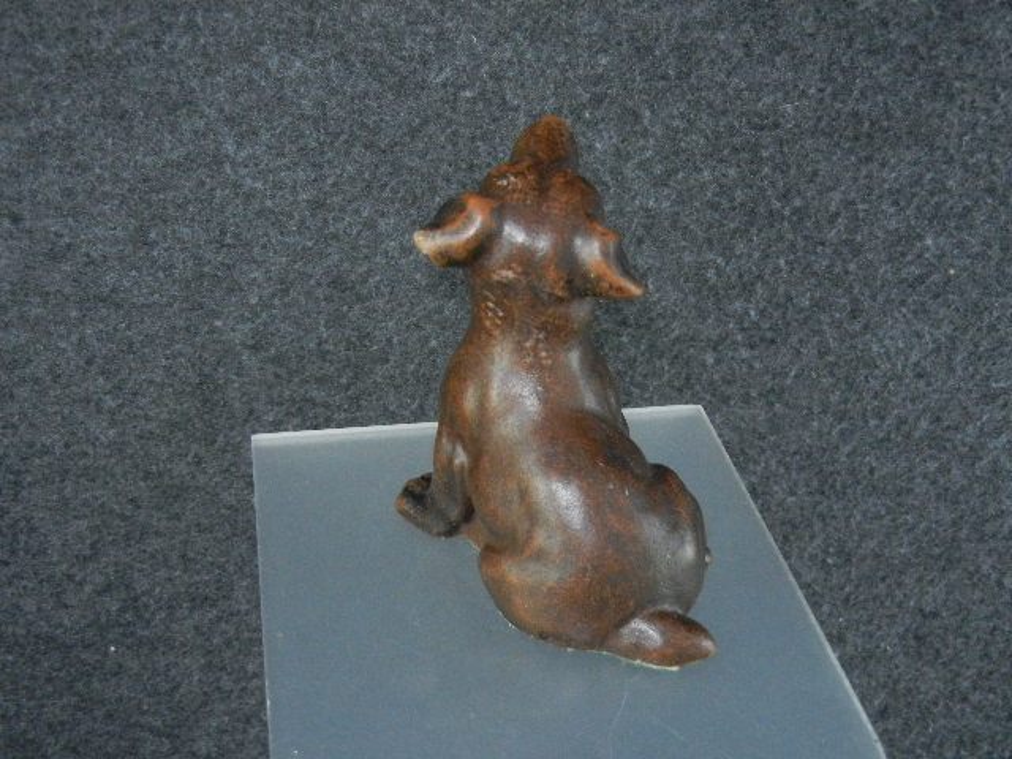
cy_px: 380
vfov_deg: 28.0
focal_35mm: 52
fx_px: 1520
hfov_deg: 36.8
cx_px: 506
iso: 800
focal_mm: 9.3
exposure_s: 1/30
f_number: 3.9
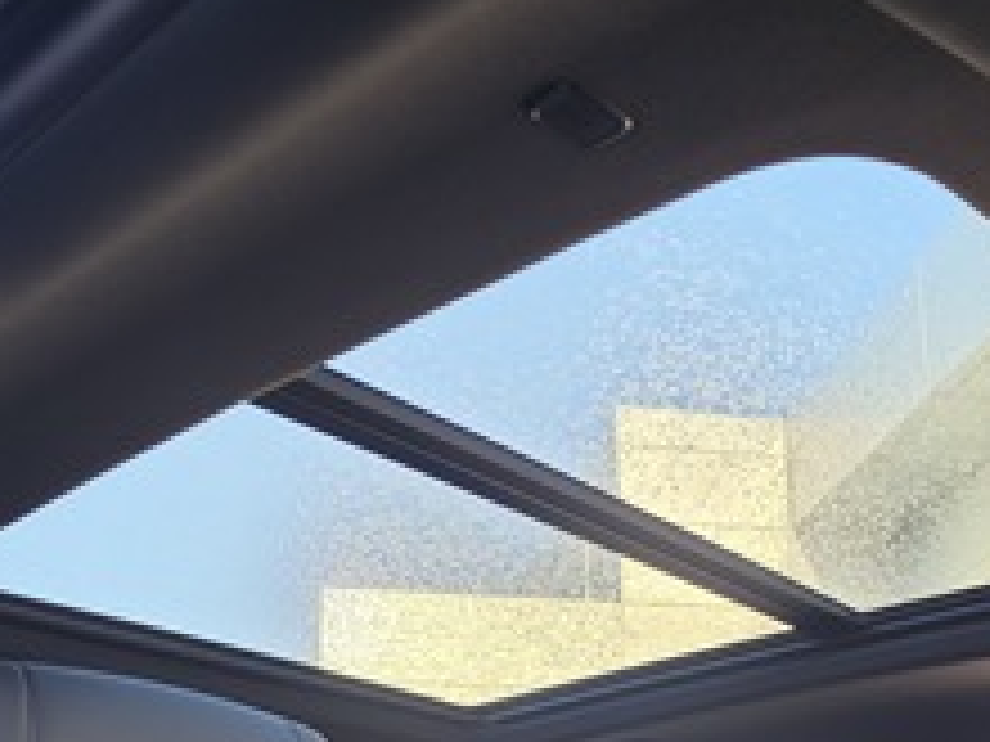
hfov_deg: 42.9
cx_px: 558
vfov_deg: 31.1
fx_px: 1258
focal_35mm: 44
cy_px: 695
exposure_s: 1/180
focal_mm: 6.5
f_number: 1.4
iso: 40
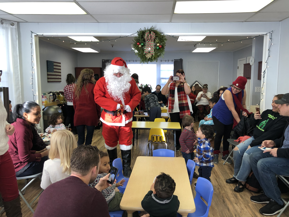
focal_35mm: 28
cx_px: 144
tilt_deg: -6.1
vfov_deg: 49.7
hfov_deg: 63.4
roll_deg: +1.0
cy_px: 108
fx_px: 234
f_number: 1.8
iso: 20
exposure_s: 1/30
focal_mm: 4
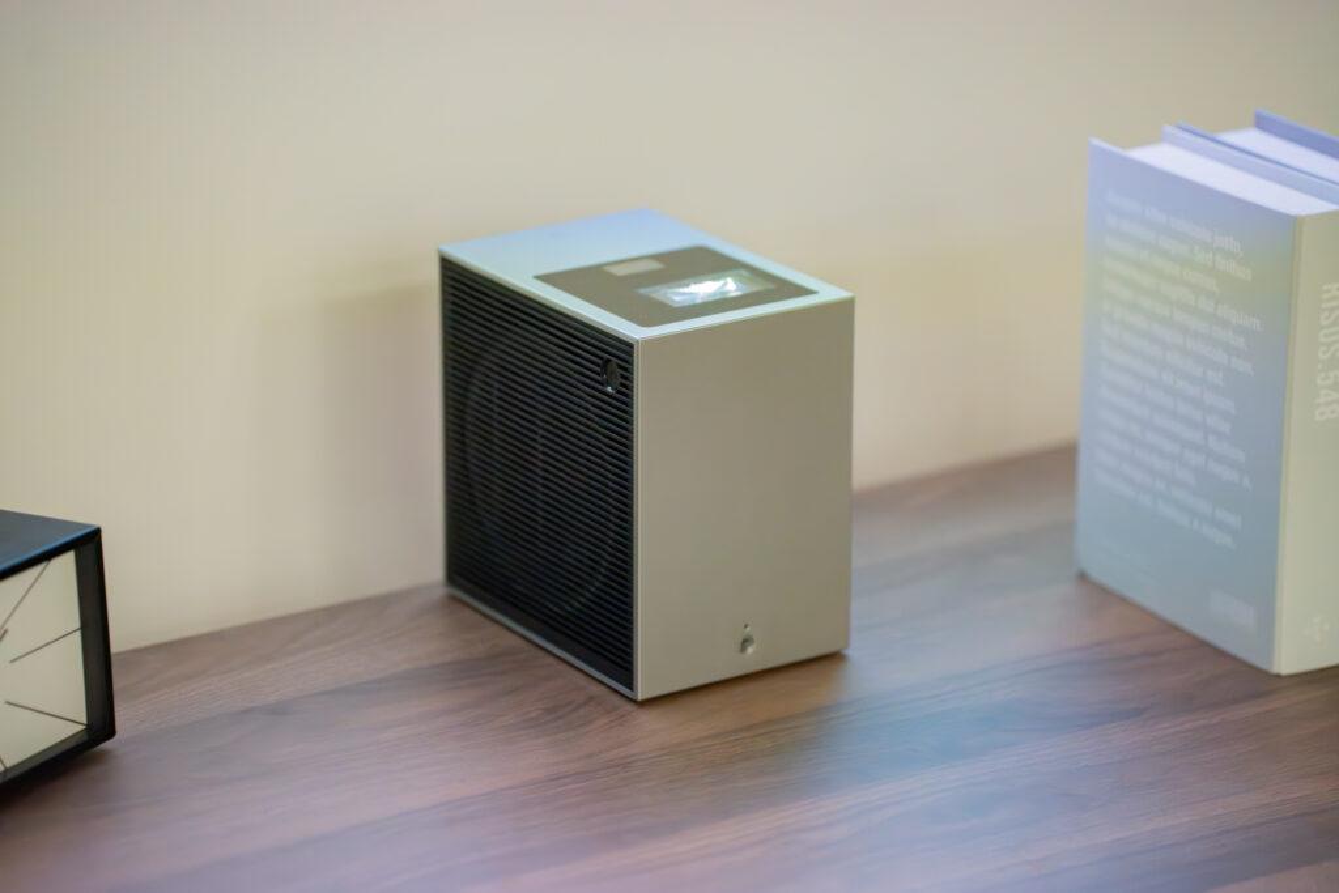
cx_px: 670
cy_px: 446
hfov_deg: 17.6
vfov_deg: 11.8
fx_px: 4315
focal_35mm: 116
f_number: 2.8
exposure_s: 1/250
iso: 12800
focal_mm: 116
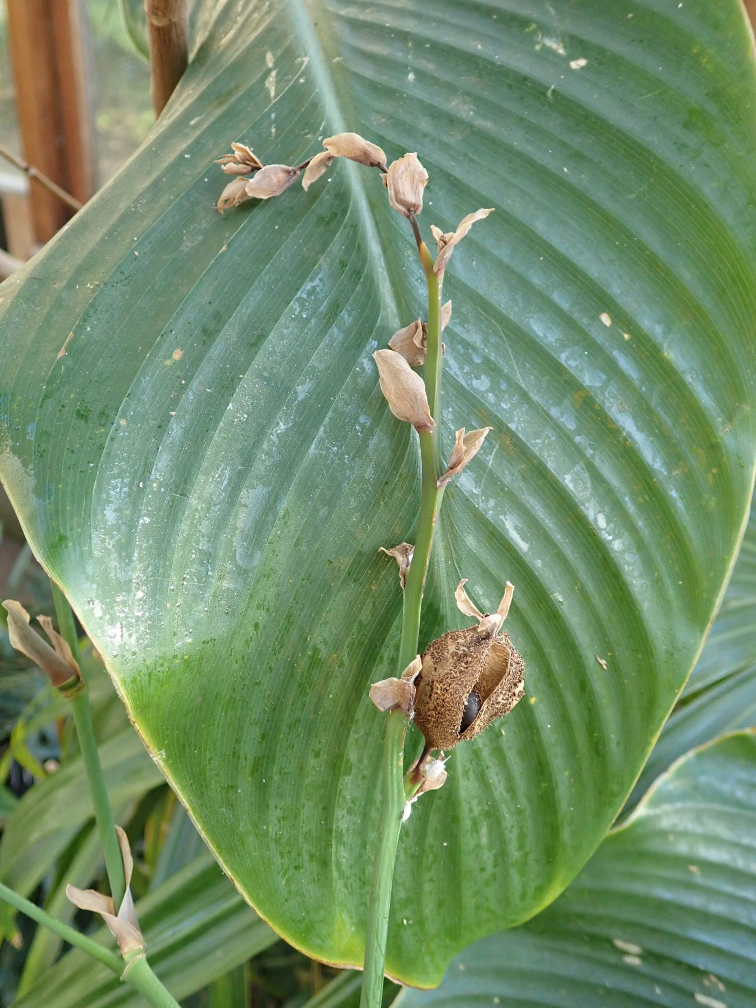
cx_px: 378
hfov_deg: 46.8
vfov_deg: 60.0
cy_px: 504
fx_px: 874
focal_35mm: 30
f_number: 2.3
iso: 400
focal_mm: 5.5
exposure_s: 1/125
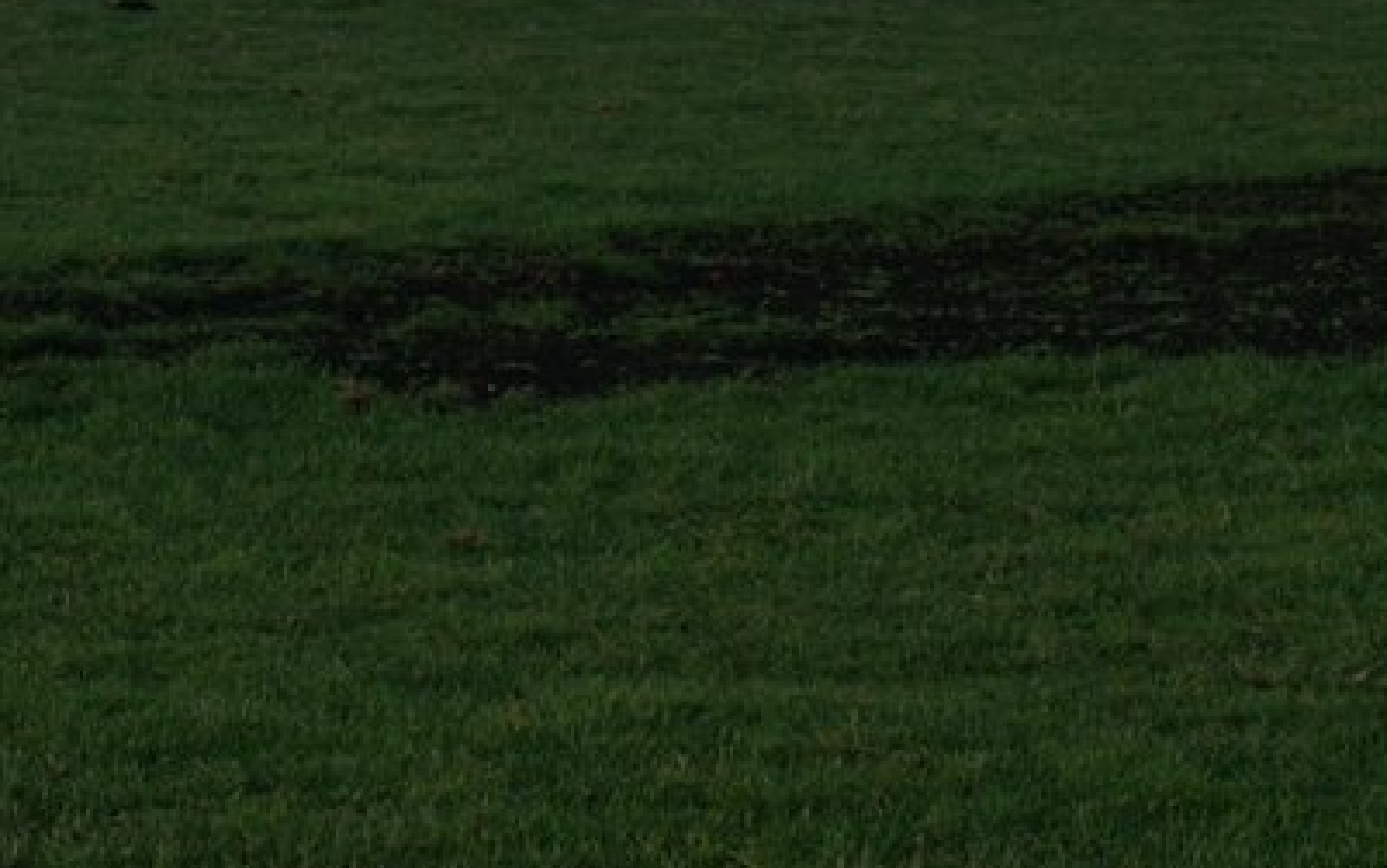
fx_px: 5181
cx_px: -149
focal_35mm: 137
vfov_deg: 9.4
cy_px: -332
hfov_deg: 14.9
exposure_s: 1/160
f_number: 8
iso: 100
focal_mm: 30
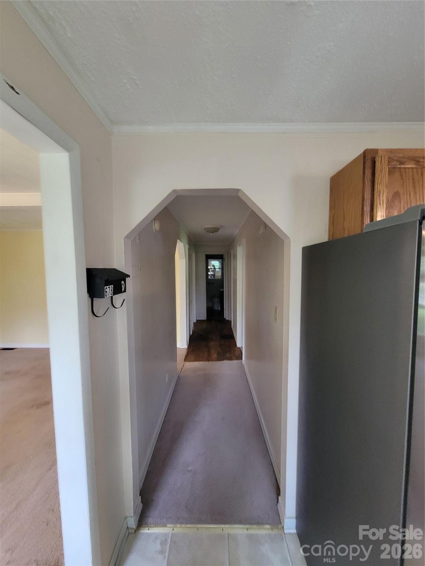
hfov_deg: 89.9
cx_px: 212
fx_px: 213
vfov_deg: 106.2
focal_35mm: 13
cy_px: 283
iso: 320
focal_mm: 2.2
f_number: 2.2
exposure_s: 1/30
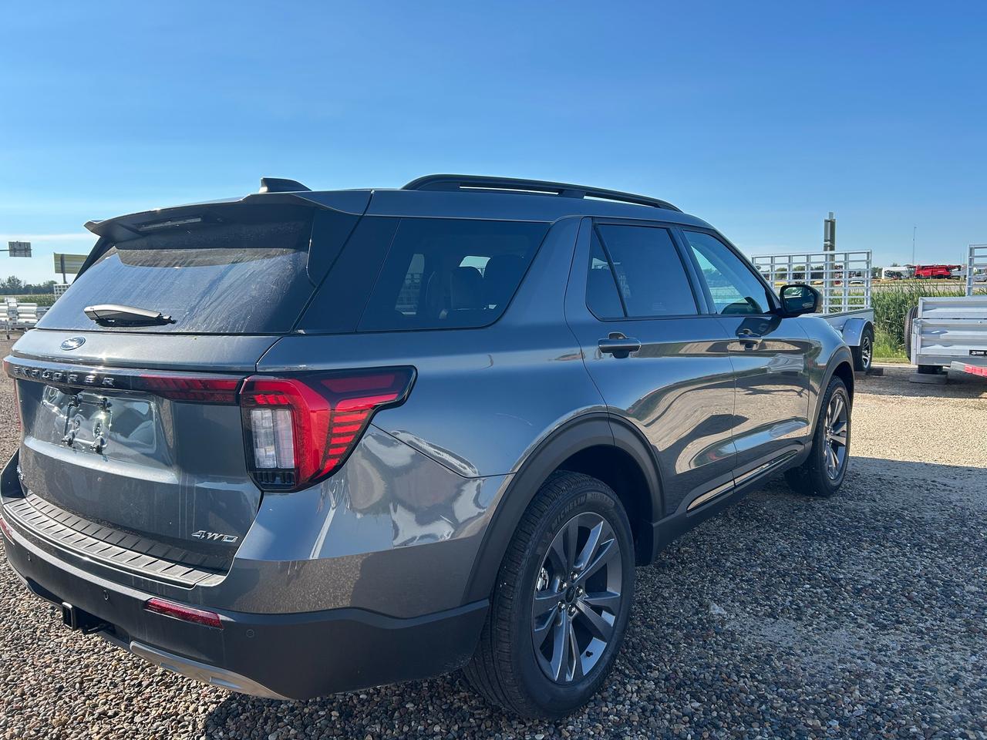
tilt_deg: -6.4
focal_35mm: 26
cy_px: 370
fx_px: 741
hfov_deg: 67.3
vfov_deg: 53.1
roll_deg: +1.9
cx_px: 494
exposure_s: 1/2299
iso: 50
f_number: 1.5
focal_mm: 5.7
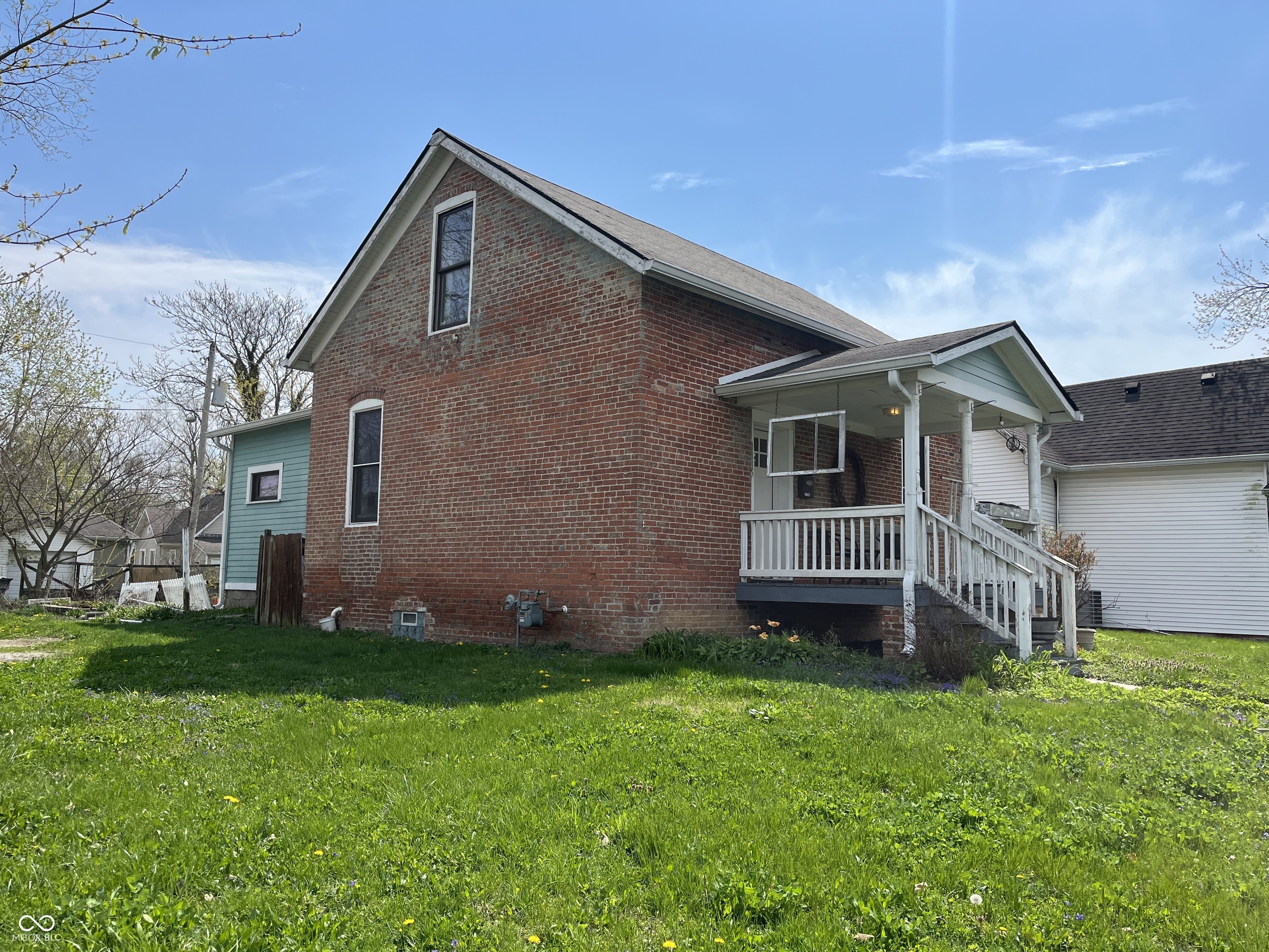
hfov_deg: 67.3
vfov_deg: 53.1
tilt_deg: +6.0
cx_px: 634
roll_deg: -1.1
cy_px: 476
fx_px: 953
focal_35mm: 26
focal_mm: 5.1
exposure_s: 1/5556
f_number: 1.6
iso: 50
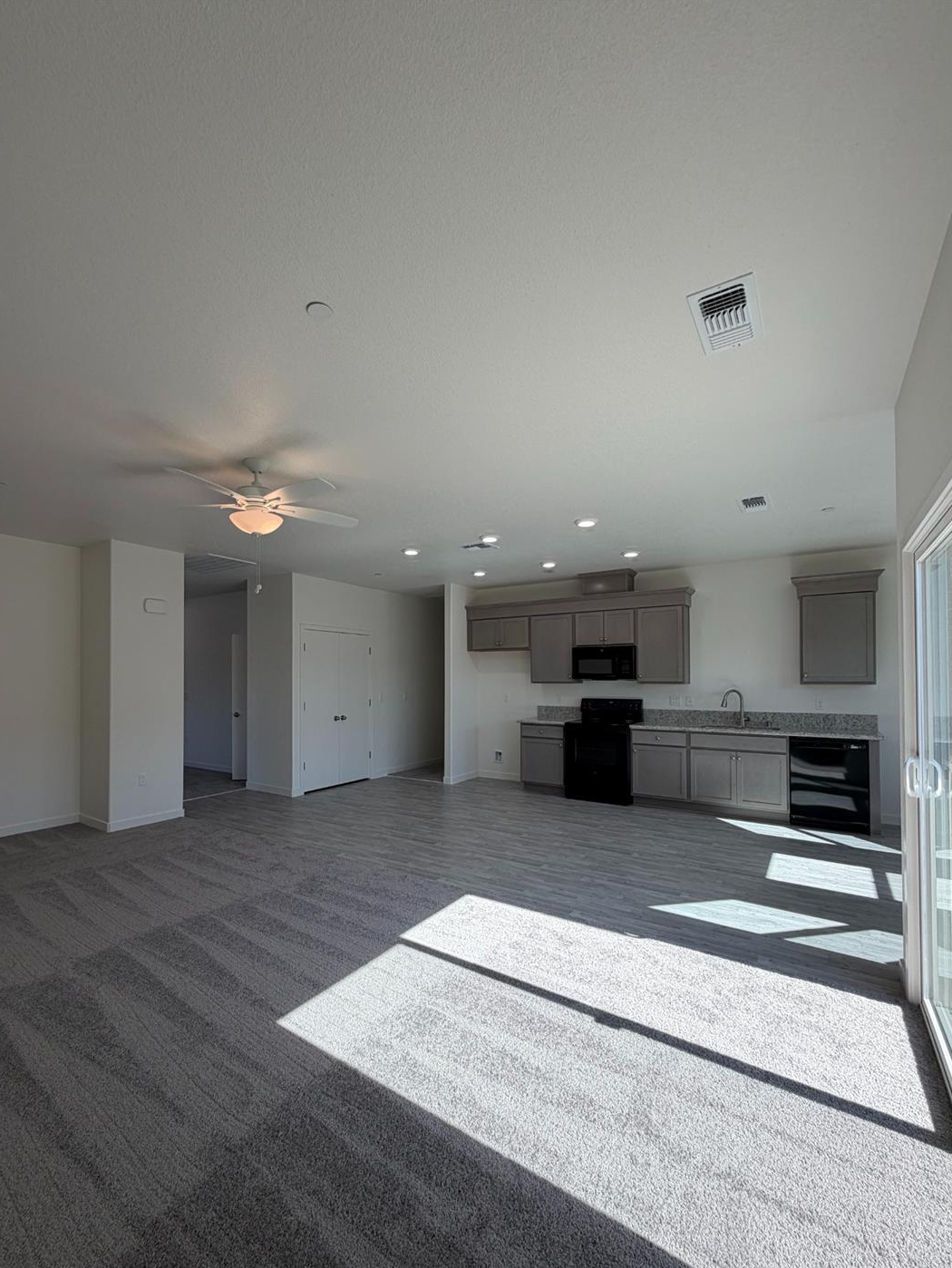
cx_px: 447
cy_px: 677
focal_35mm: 15
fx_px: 550
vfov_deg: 98.0
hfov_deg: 81.7
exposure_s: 1/273
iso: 50
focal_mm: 2.22
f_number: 2.2
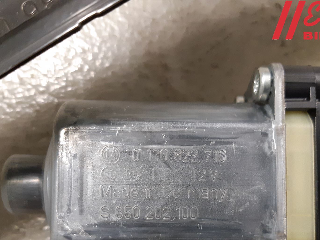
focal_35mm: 39
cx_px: 176
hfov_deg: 47.8
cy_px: 180
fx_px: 361
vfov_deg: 36.0
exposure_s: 1/25
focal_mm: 3.93
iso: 250
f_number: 1.7
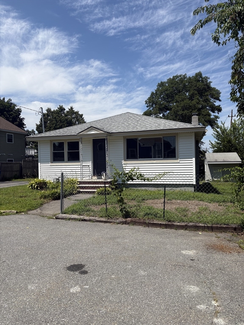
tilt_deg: -0.7
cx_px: 122
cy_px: 162
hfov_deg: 53.1
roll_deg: +2.4
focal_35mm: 26
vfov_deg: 67.3
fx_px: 244
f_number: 1.6
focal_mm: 5.96
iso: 50
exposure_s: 1/4950
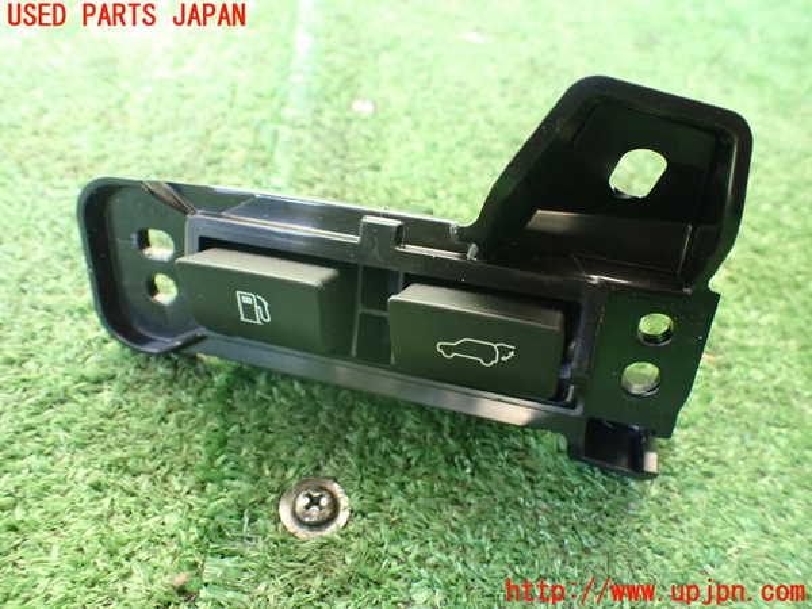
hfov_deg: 60.0
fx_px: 704
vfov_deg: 46.8
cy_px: 304
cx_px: 406
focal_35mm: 30
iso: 800
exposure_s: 1/125
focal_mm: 5.4
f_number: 2.3
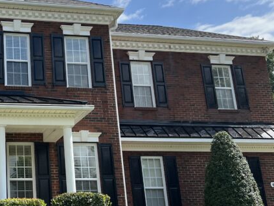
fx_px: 499
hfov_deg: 29.3
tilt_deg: +16.7
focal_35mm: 63
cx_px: 18
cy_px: 104
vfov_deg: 23.3
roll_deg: +1.8
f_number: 1.5
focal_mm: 5.7
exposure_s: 1/2994
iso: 50
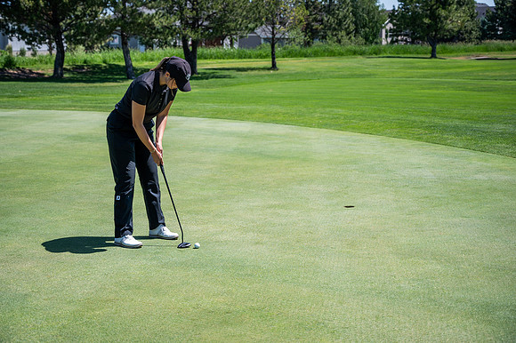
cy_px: 172
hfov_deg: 35.7
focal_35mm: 56
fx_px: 802
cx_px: 258
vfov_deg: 24.2
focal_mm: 56
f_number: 4
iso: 125
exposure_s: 1/800
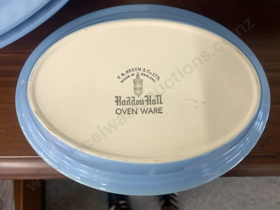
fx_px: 210
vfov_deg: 53.1
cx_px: 140
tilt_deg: -86.8
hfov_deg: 67.3
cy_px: 105
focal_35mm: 26
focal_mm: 4.25
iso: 80
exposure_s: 1/50
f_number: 1.8
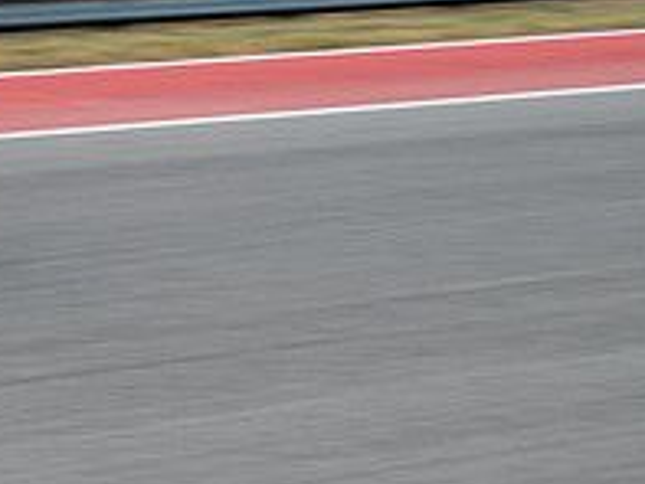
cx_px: -259
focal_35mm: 300
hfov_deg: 6.5
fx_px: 5593
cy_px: 79
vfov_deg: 5.0
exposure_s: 1/320
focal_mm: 55
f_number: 4
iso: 160
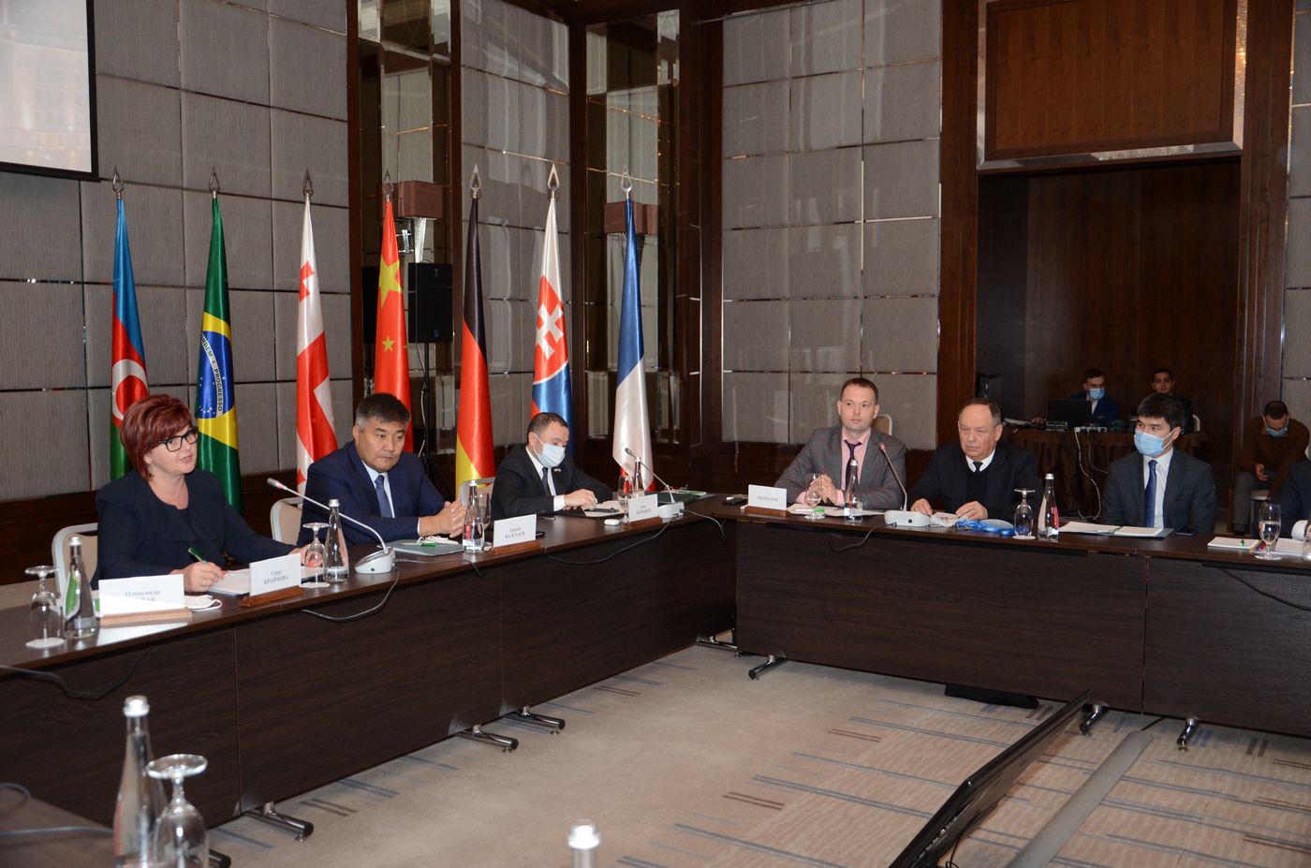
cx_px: 656
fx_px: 1199
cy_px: 434
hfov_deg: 57.3
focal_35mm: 33
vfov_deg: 39.8
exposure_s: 1/250
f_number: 3.8
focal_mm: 22
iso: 1000
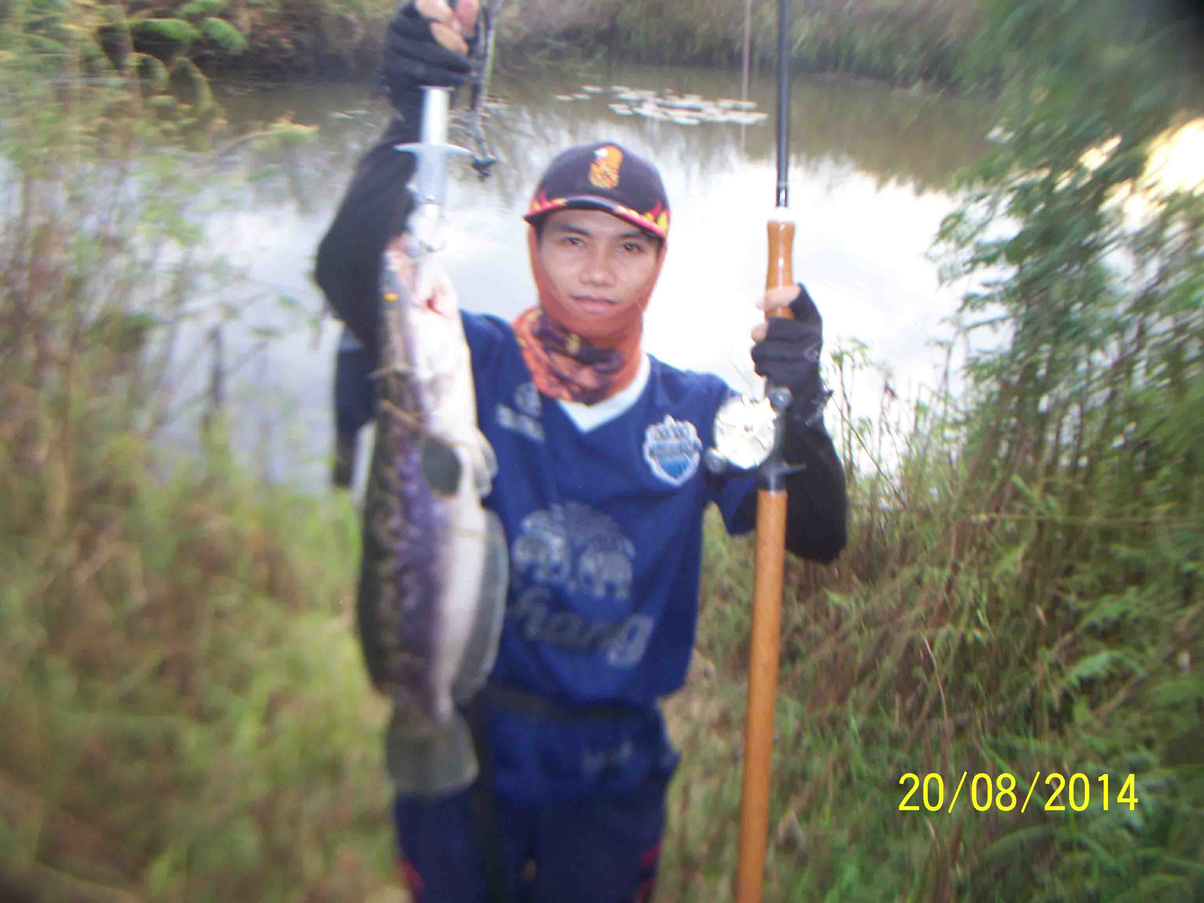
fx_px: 1322
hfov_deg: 49.0
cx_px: 602
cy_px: 452
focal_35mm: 38
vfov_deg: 37.7
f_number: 2.8
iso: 80
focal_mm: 6.3
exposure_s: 1/25
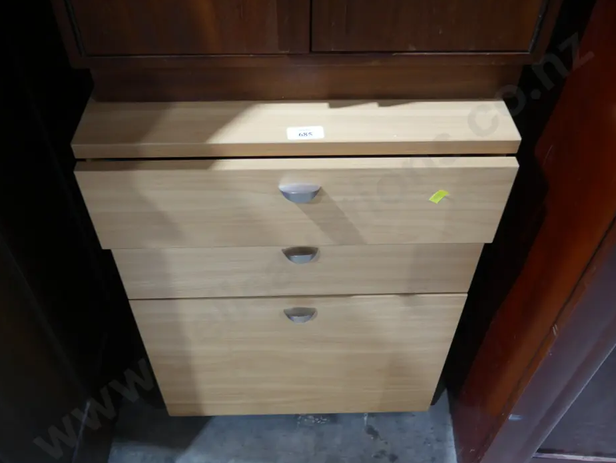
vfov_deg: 45.5
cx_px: 312
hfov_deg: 58.3
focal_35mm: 31
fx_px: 552
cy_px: 248
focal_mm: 14
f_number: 3.5
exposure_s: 1/60
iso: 800
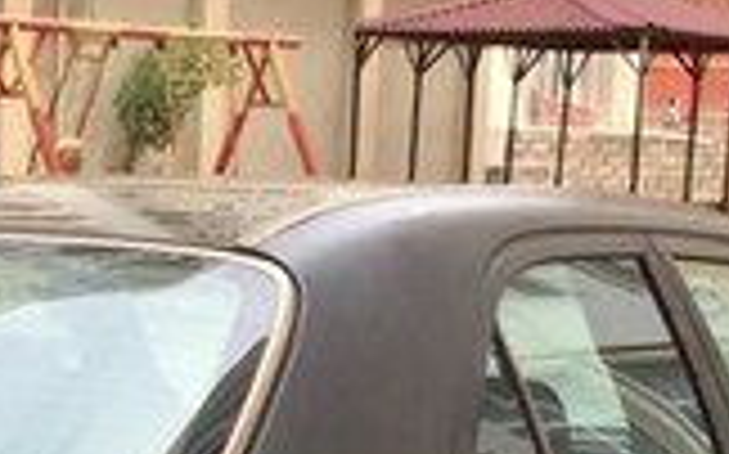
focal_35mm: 125
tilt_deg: -15.5
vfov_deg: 9.9
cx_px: 14
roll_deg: -2.1
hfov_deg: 16.4
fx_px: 2482
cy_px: 807
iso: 32
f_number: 2.2
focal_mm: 4.15
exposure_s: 1/514
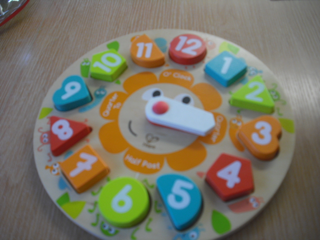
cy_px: 120
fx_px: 351
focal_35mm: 38
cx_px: 160
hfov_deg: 49.0
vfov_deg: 37.7
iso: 100
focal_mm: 6.2
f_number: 2.8
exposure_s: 1/80
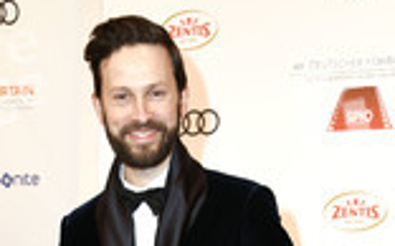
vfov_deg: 10.5
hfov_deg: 18.2
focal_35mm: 115
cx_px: 192
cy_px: 472
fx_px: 1236
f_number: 6.3
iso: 250
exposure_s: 1/160
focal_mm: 44
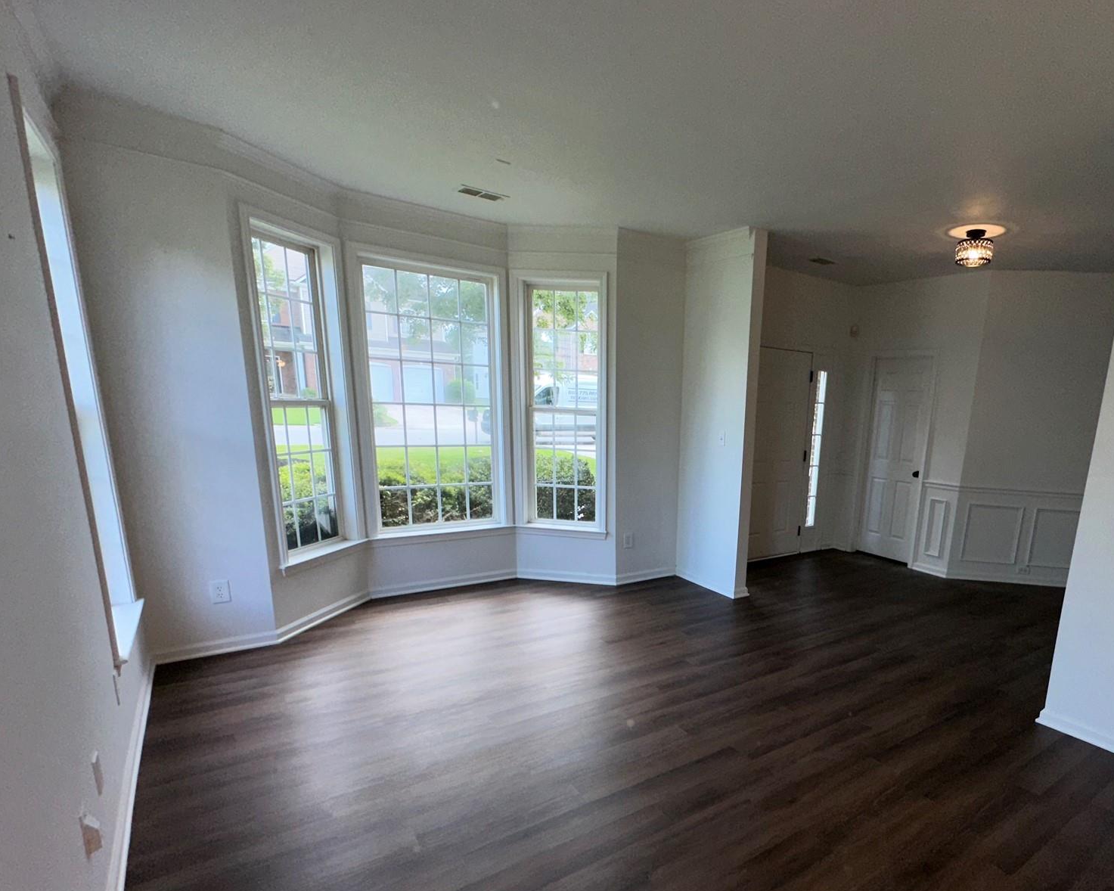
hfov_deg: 81.4
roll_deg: -2.7
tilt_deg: -13.5
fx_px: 626
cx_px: 712
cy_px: 544
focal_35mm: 19
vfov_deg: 70.0
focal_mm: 2.22
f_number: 2.2
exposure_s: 1/137
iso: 32
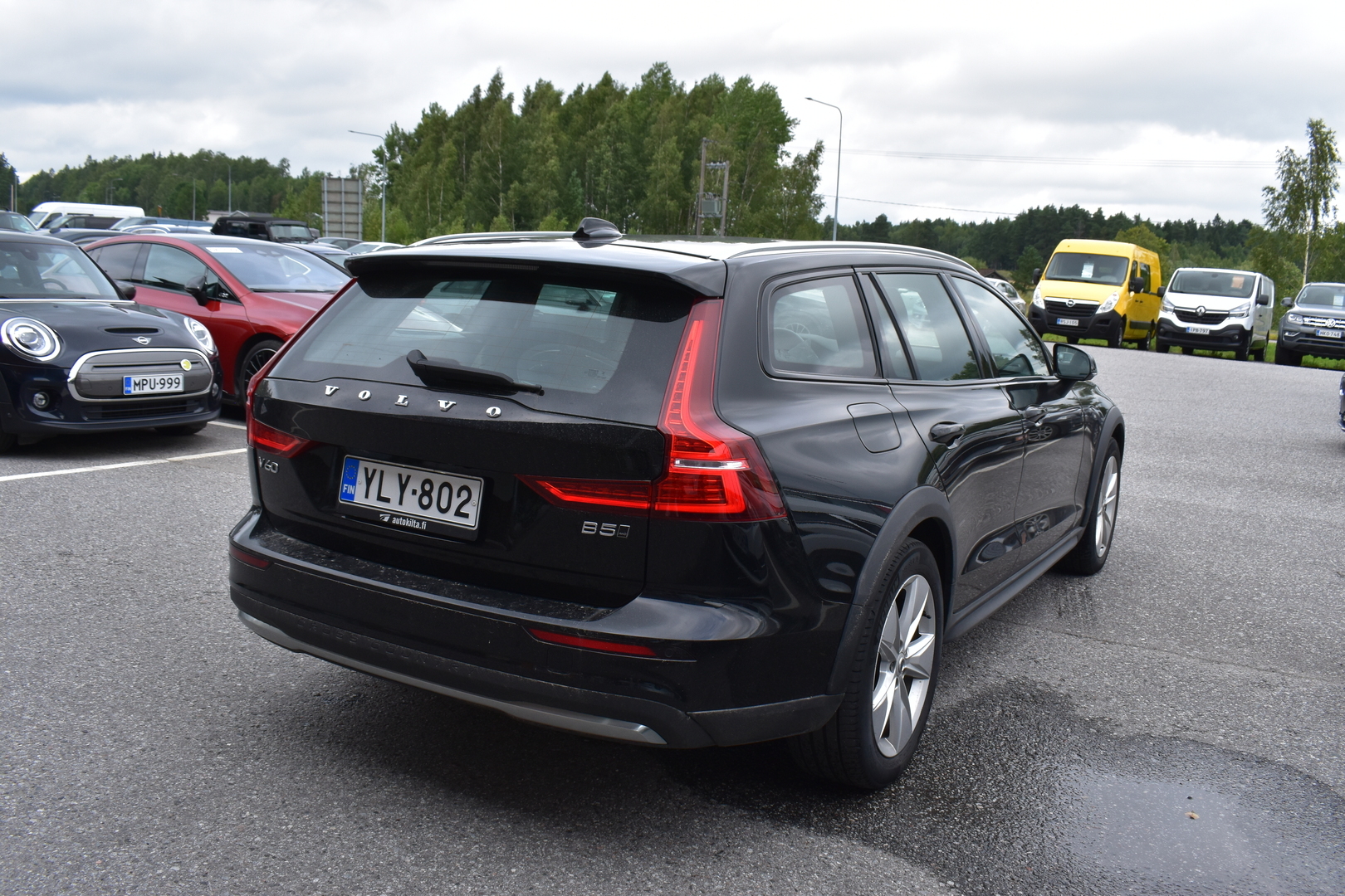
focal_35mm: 30
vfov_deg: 43.6
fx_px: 1121
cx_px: 672
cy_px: 448
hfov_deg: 61.9
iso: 400
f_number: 11
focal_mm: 20
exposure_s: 1/350
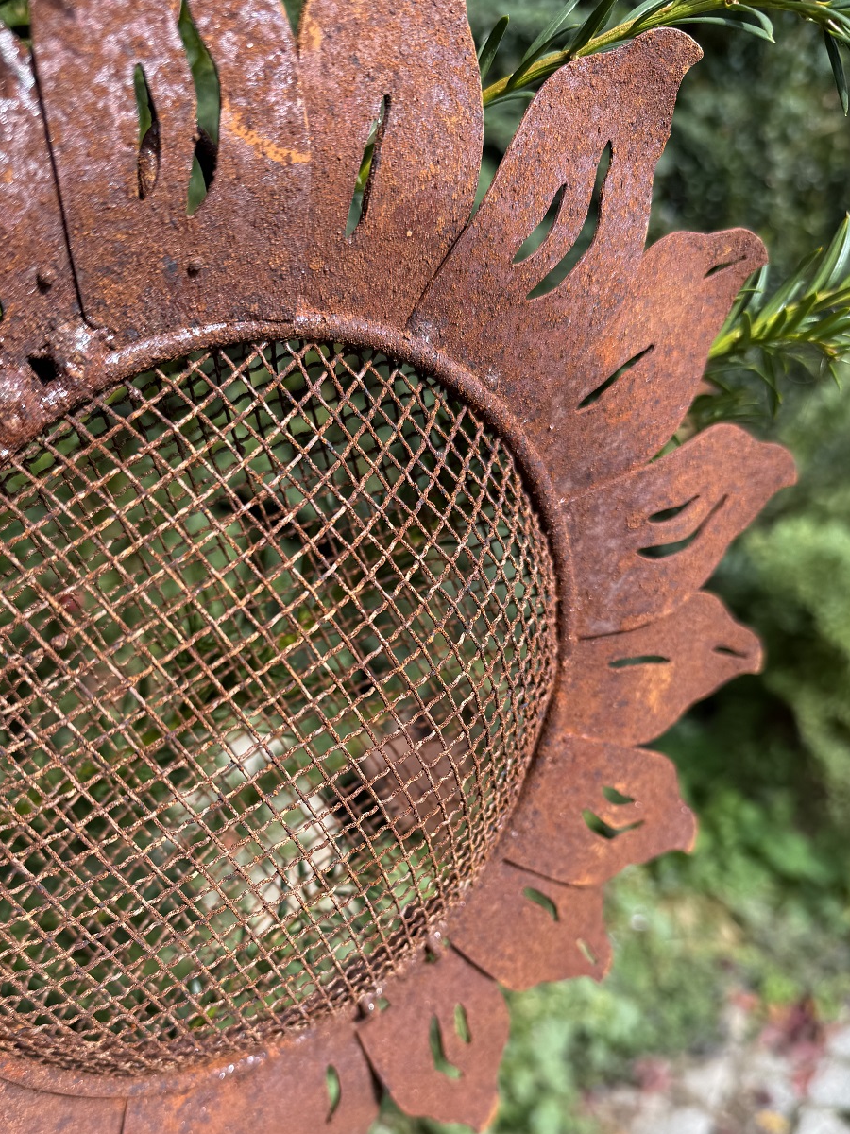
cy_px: 737
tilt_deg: -24.7
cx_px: 367
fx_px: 1048
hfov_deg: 44.1
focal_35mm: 32
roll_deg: +4.7
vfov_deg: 55.8
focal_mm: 6.76
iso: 80
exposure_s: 1/912
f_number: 1.78
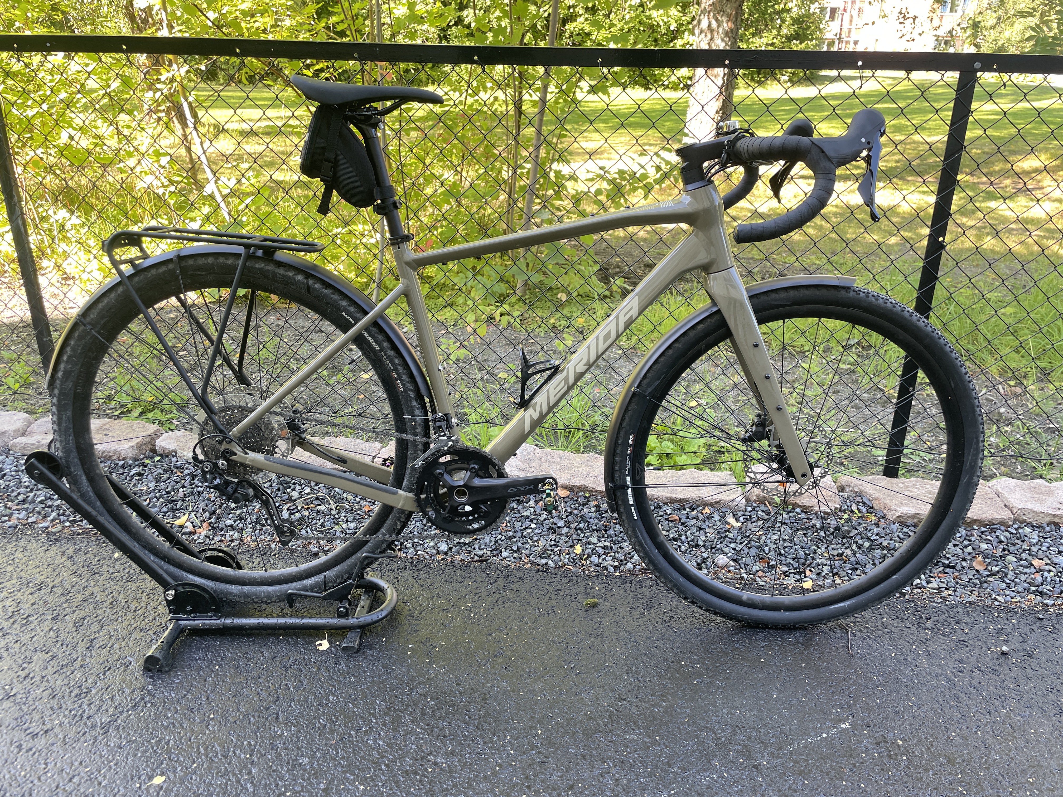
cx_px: 532
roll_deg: +0.8
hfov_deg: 67.3
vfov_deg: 53.1
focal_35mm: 26
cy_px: 398
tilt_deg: -23.1
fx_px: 798
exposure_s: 1/121
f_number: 1.6
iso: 64
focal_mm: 4.2
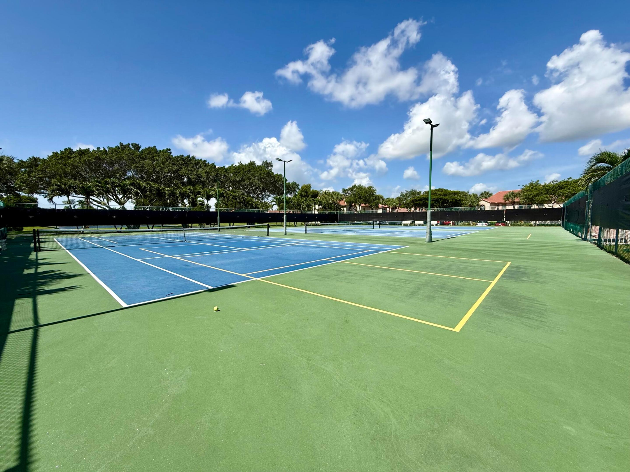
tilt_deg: -3.2
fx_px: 255
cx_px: 315
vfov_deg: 85.7
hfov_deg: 102.1
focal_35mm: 14
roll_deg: +0.2
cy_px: 236
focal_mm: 2.22
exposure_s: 1/2506
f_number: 2.2
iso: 50
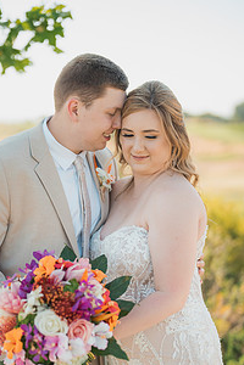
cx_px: 109
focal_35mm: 75
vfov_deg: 26.7
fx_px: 762
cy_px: 264
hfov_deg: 18.2
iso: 50
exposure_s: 1/1250
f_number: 1.2
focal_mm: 50
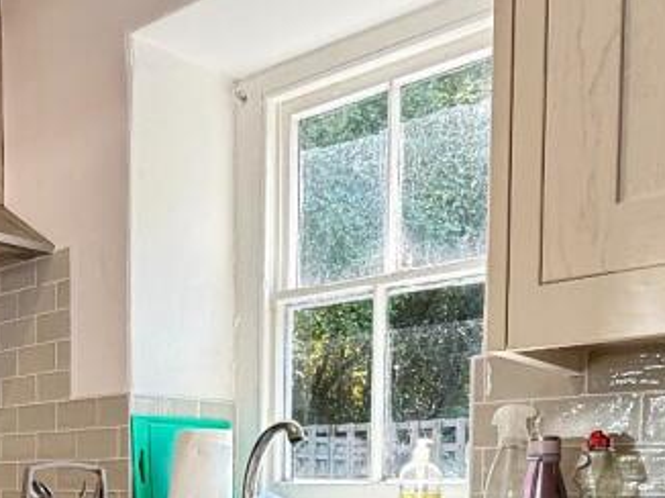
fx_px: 845
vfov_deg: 29.8
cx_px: 102
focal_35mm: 44
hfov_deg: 40.6
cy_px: 539
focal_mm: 2.22
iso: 80
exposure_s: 1/99
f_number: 2.2
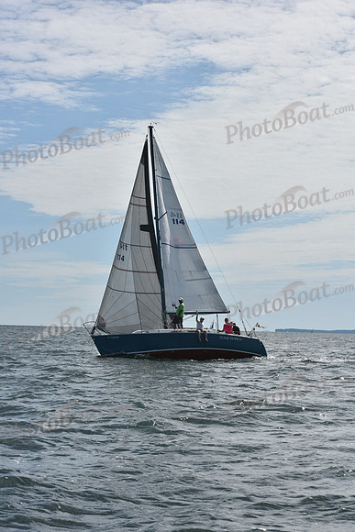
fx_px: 1212
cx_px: 178
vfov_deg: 24.8
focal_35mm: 82
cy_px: 266
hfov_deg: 16.7
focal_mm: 82
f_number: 13
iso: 320
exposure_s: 1/1000
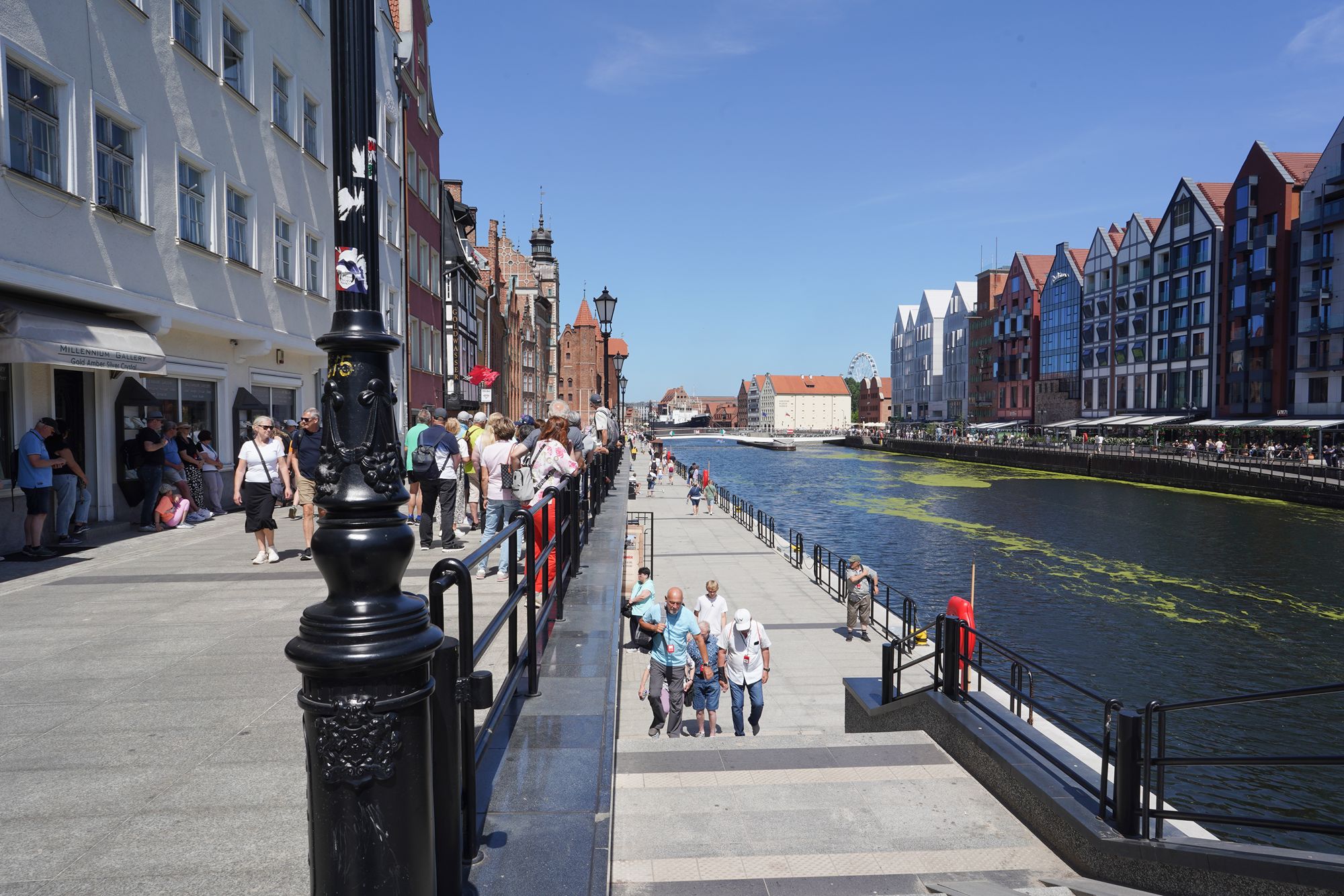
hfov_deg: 73.7
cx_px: 672
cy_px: 448
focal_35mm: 24
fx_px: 896
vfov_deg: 53.1
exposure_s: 1/100
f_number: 16
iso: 100
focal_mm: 24
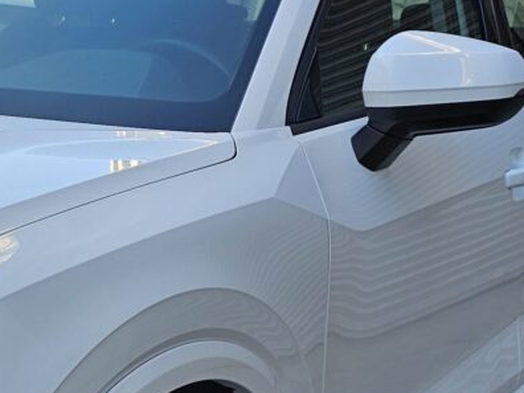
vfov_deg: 15.6
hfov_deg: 19.5
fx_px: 1408
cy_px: 400
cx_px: -146
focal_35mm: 93
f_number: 1.7
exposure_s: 1/95.1
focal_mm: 6.3
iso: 12
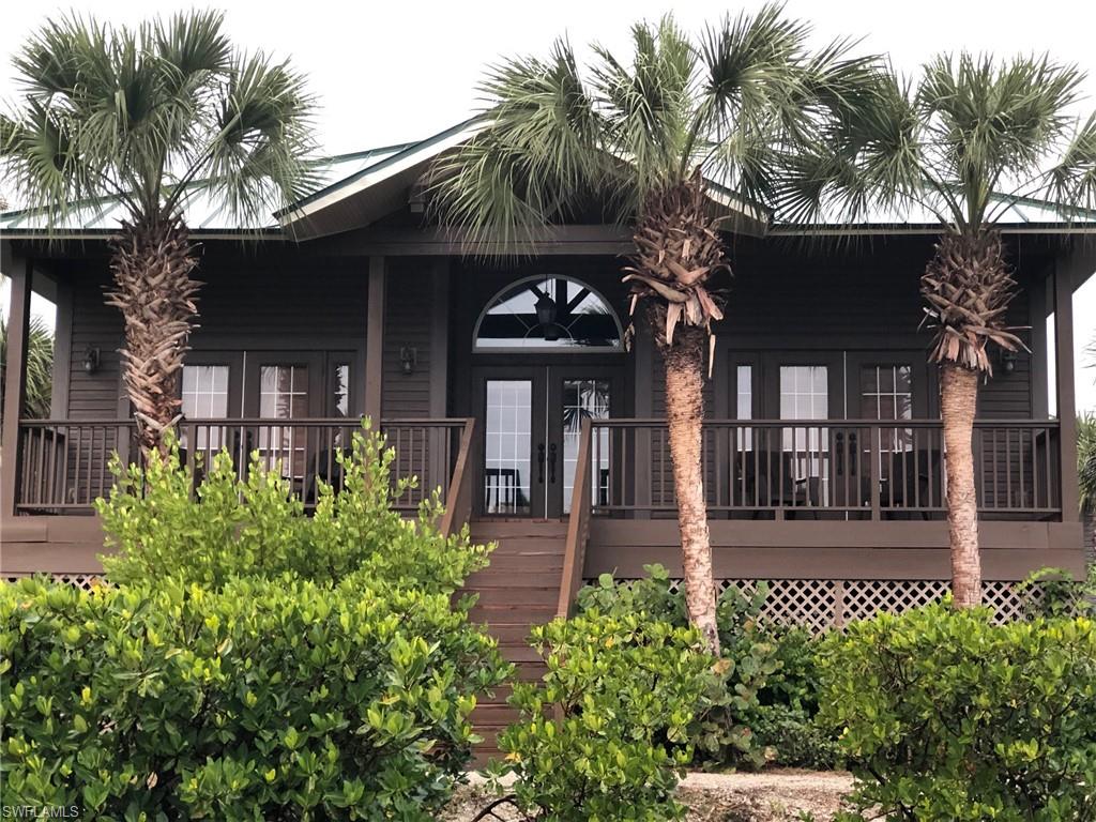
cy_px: 411
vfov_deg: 25.7
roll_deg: -0.6
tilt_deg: +7.4
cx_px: 548
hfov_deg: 33.8
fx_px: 1805
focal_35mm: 57
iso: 125
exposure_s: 1/30
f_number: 2.8
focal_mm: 6.6
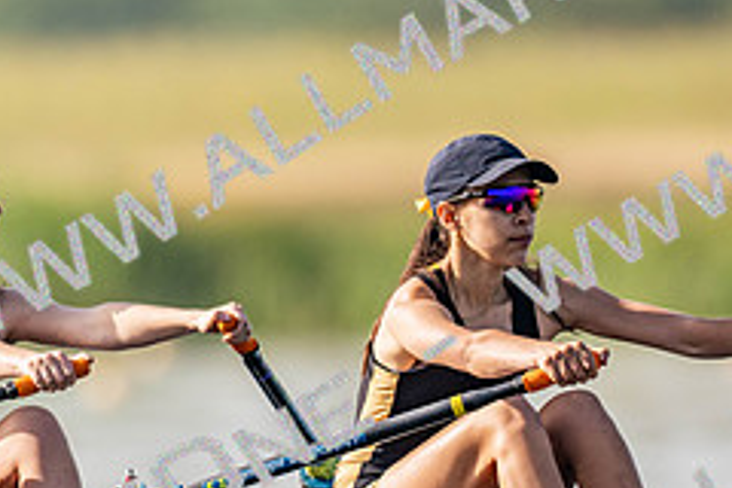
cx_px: 284
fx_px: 29440
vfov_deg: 0.9
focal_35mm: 1448
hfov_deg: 1.4
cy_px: 364
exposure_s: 1/2500
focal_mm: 600
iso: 180
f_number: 4
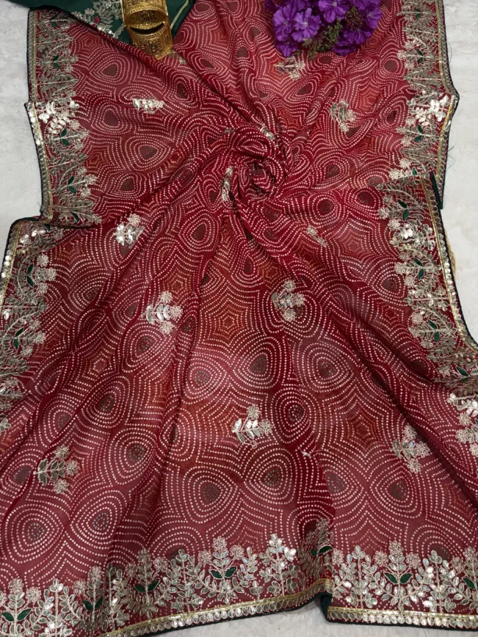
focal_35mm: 27
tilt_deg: -69.8
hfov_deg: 51.3
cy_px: 318
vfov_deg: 65.3
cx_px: 231
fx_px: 497
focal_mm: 5.96
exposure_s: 1/121
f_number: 1.6
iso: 40
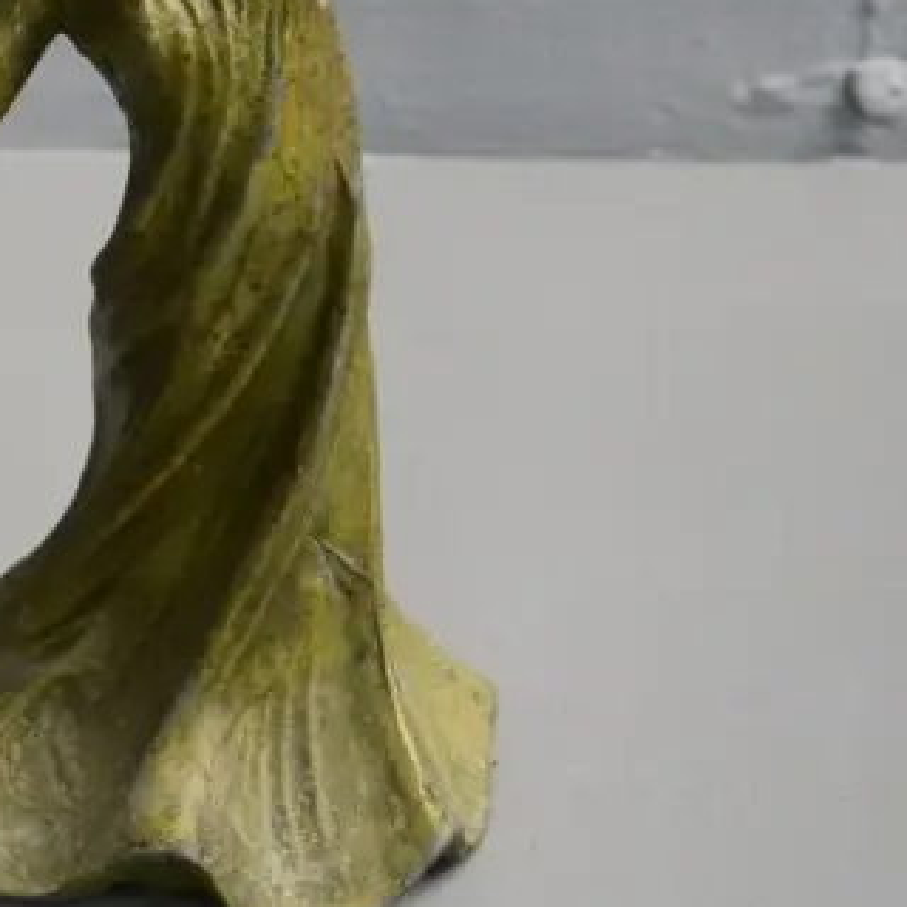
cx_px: -363
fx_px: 3350
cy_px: -34
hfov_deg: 14.6
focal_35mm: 113
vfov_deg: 15.1
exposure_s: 1/160
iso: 3200
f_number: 4.1
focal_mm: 20
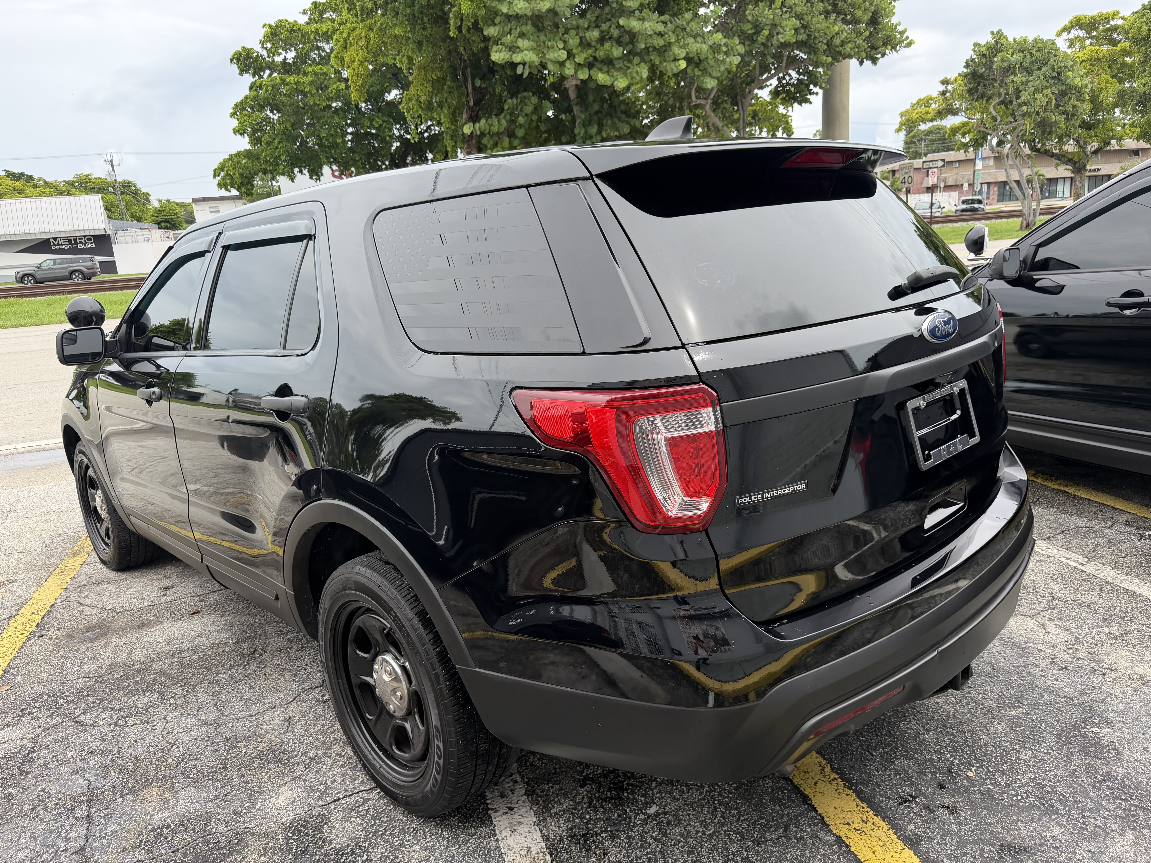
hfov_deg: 71.6
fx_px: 798
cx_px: 576
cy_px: 432
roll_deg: +3.8
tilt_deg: -14.6
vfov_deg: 56.8
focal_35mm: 24
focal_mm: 6.76
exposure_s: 1/1174
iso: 100
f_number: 1.78
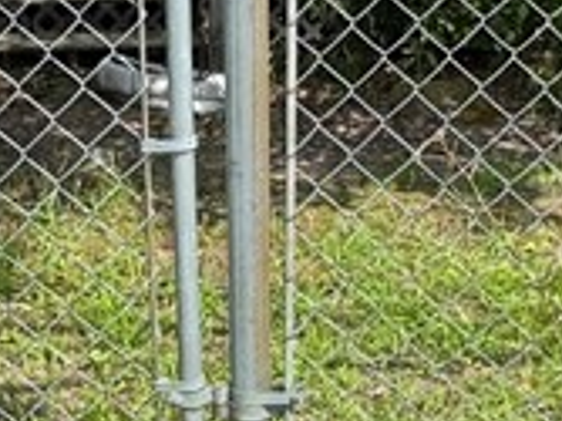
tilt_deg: -19.0
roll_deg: -0.8
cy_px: 269
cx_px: 121
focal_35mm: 86
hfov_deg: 22.5
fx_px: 1395
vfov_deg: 17.1
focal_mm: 2.22
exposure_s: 1/1346
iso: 40
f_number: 2.2
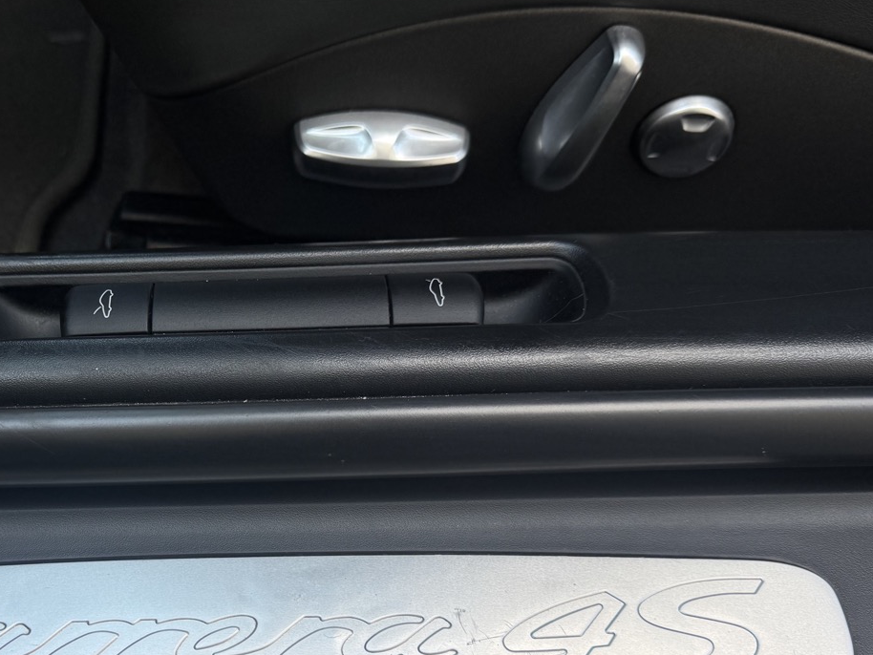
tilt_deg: -54.0
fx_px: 1059
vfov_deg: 34.1
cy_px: 436
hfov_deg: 43.4
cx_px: 219
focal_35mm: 42
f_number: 1.78
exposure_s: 1/888
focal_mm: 6.76
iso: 80
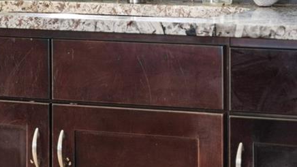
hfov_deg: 11.2
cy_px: -84
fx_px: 1512
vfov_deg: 6.2
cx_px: 37
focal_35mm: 192
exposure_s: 1/25
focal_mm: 50
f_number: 1.8
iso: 500
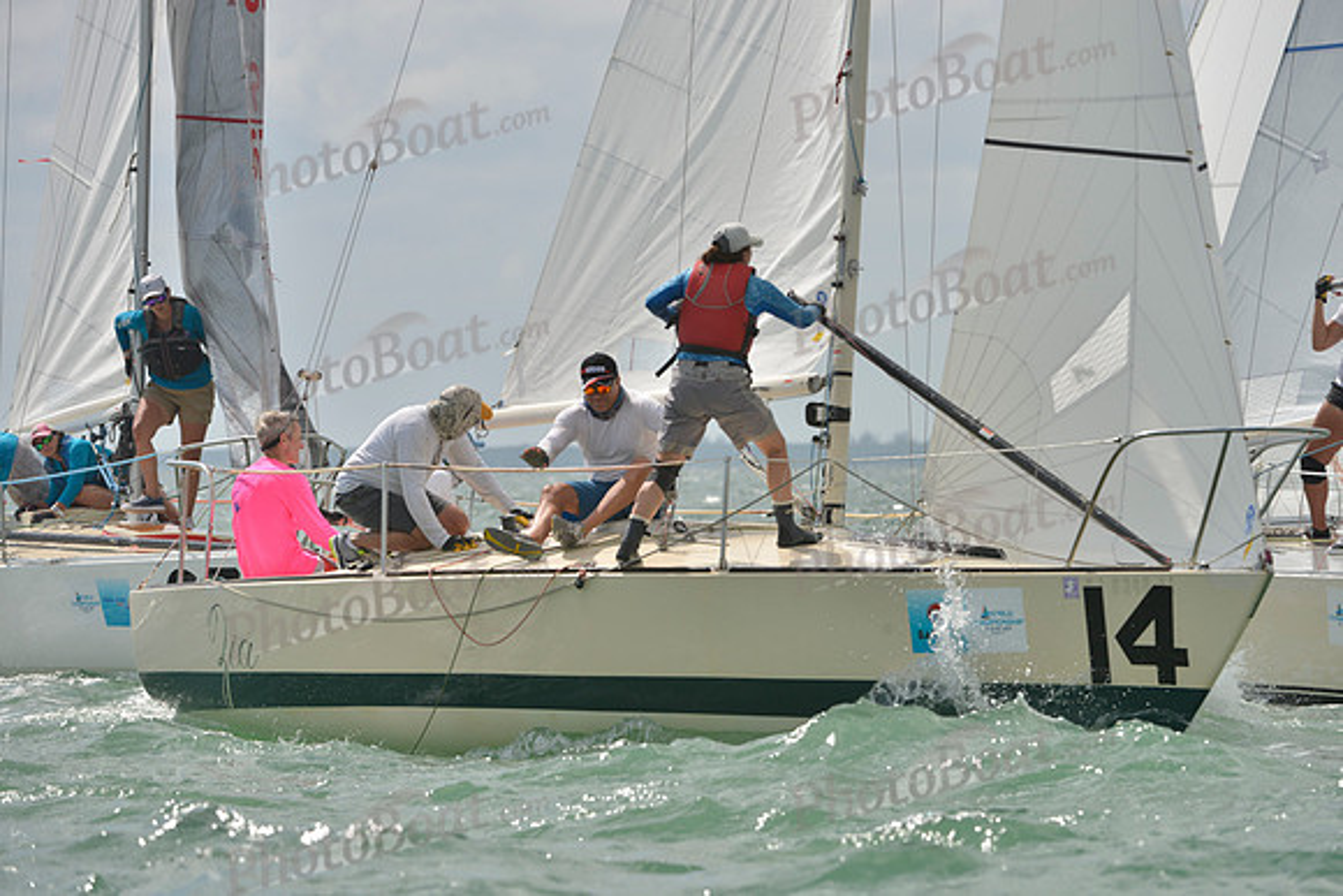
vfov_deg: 4.0
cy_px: 448
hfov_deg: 6.1
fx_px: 12686
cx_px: 672
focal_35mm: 340
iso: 280
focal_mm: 340
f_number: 10
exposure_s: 1/1000
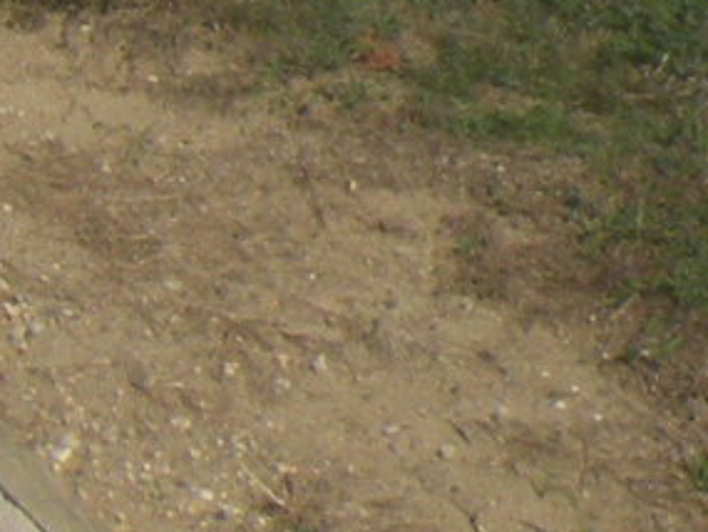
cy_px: -1290
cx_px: -802
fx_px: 3970
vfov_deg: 6.6
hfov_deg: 9.4
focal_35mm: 194
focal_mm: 4.7
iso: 94
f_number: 8
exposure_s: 1/605
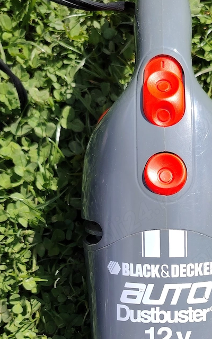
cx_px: 187
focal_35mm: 53
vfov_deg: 37.2
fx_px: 490
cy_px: 256
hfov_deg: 23.8
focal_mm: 5.25
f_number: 1.75
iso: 100
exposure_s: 1/753
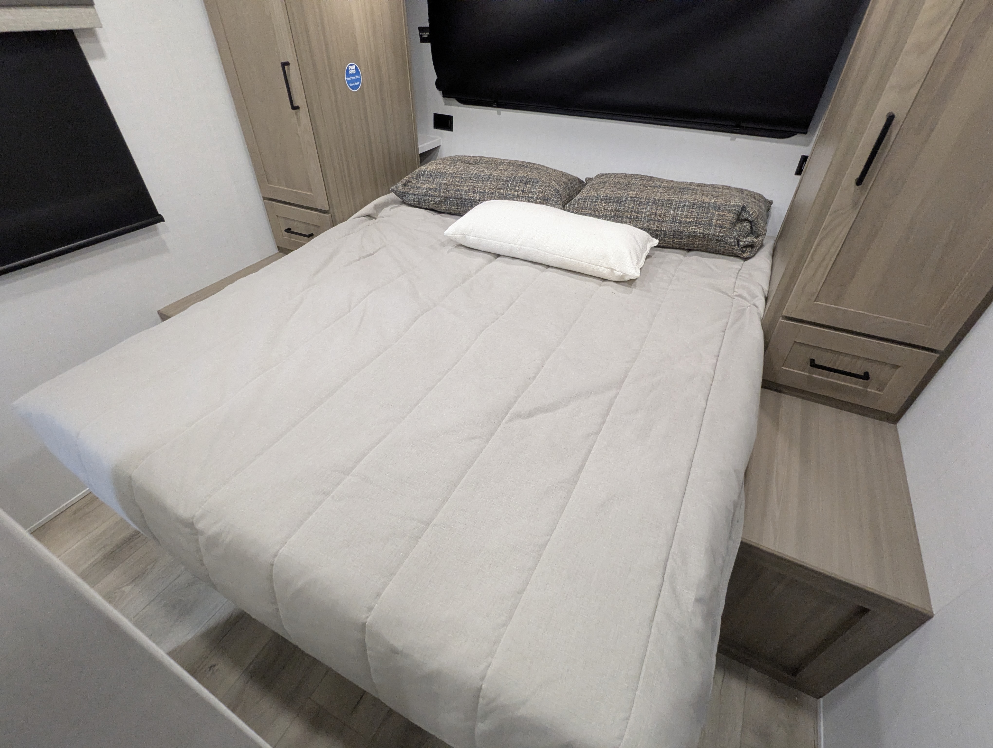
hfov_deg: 94.4
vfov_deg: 78.2
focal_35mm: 16
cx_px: 496
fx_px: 460
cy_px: 374
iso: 582
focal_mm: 2.35
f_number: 2.2
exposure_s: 1/116
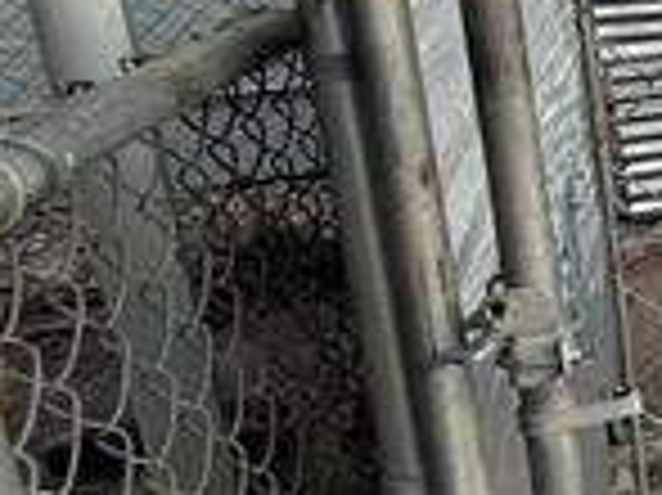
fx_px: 1166
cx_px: 1396
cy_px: 79
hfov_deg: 17.9
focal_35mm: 61
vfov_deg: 23.5
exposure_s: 1/99
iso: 200
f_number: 2.2
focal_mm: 2.22
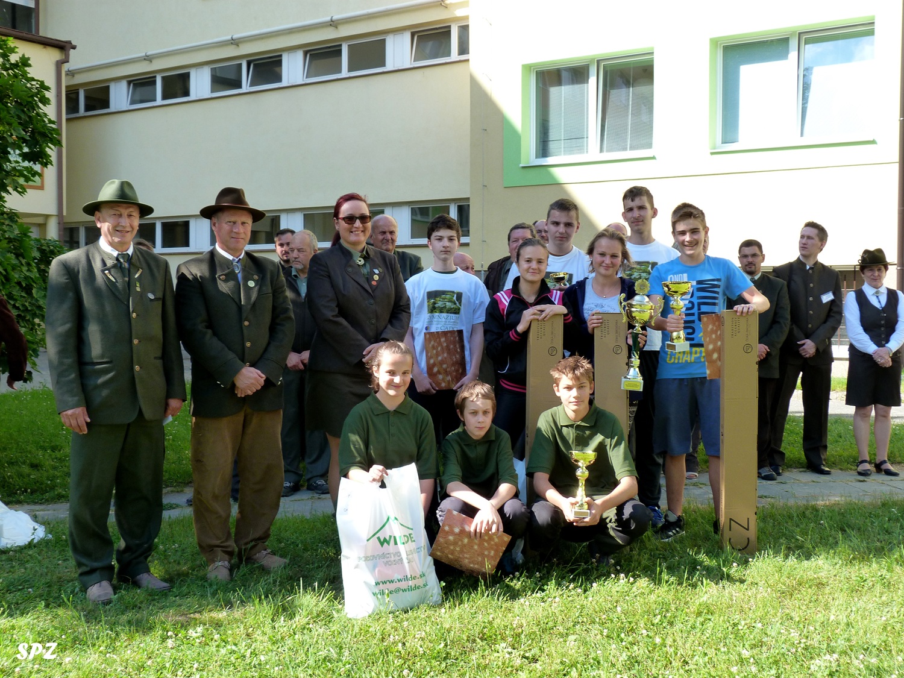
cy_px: 339
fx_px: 1097
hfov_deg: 44.8
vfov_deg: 34.3
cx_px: 452
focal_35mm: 42
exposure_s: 1/125
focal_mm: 7.6
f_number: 4
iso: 125
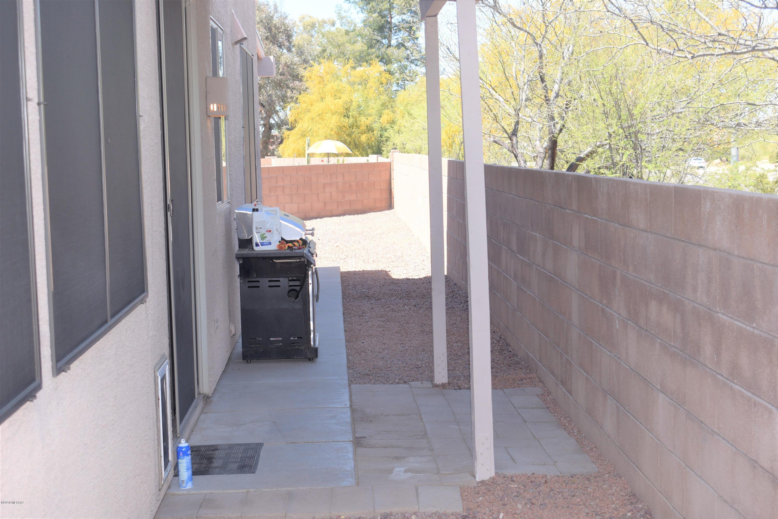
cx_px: 389
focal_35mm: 57
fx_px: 1232
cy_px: 260
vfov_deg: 23.8
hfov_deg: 35.1
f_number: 6.3
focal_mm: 38
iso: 100
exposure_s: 1/160
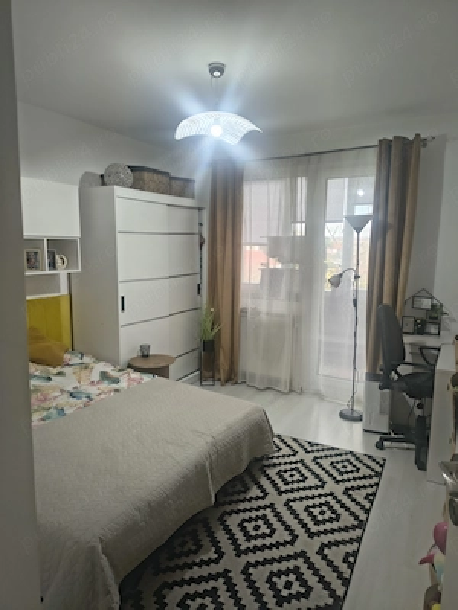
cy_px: 305
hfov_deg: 56.8
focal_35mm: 24
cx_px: 229
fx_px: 423
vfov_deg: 71.6
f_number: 1.8
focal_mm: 5.56
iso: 385
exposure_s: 1/100
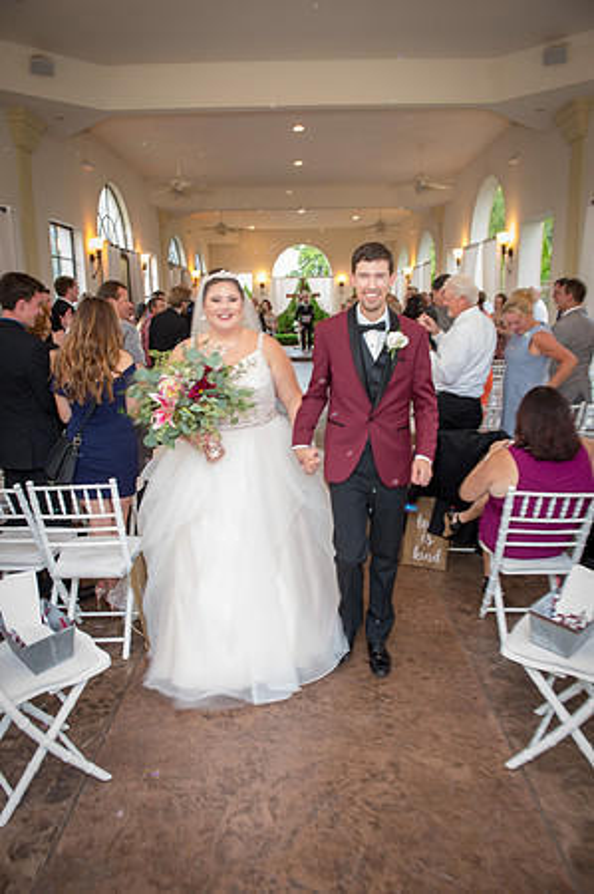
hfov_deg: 49.5
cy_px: 447
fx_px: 645
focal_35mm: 26
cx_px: 297
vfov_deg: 69.4
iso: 1600
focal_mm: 26
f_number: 4
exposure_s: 1/30
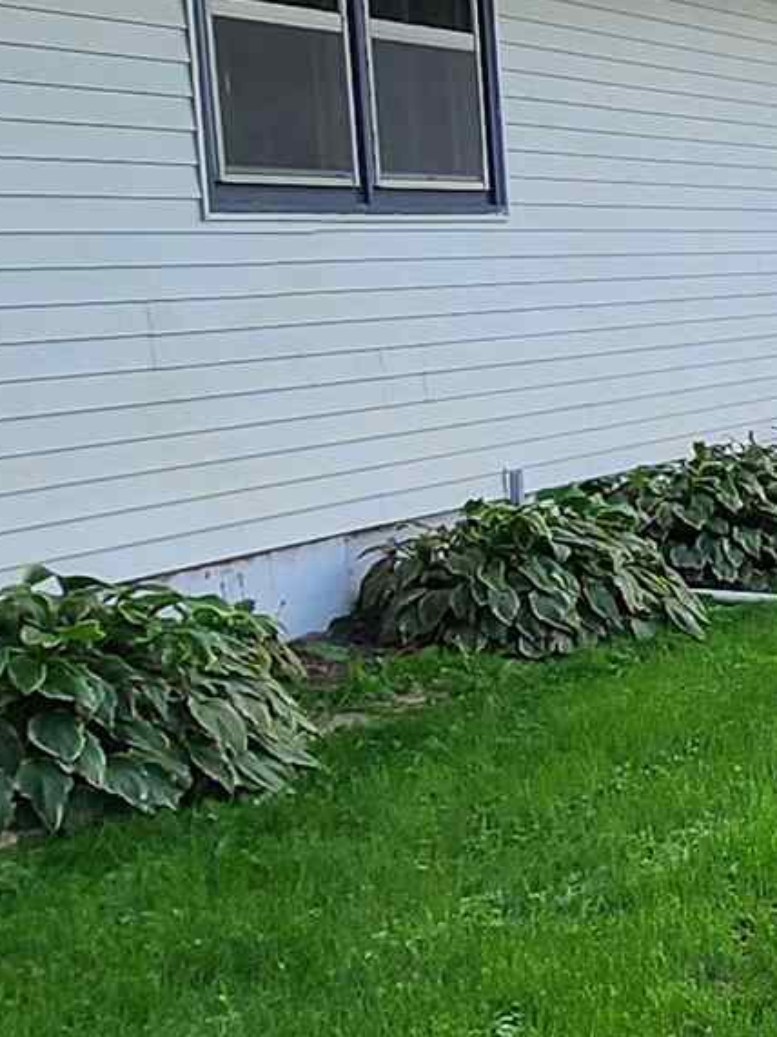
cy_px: 547
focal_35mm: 70
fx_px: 2096
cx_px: 1788
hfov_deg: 14.7
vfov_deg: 27.8
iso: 50
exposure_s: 1/599
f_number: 2.2
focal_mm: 2.2
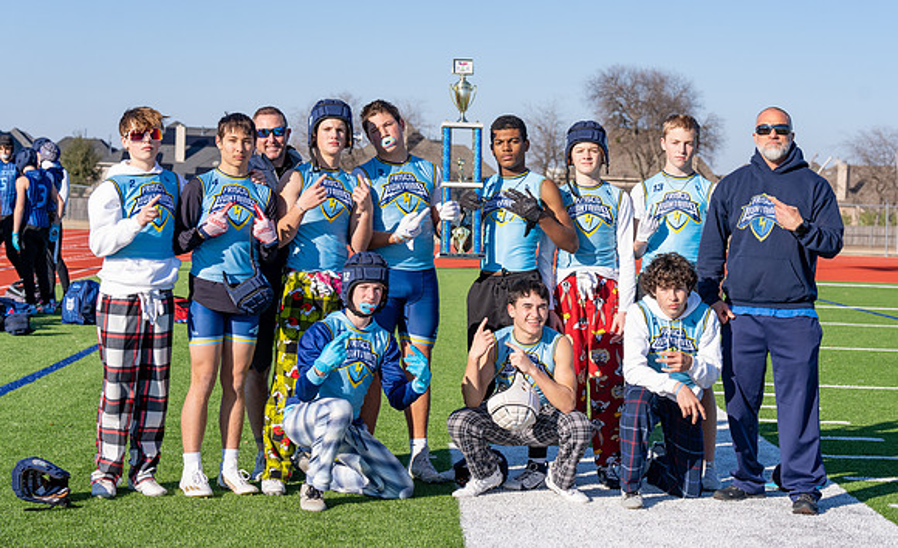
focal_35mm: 81
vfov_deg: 15.8
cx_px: 498
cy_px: 272
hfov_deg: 25.6
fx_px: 1977
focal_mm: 70
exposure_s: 1/320
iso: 100
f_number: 6.3
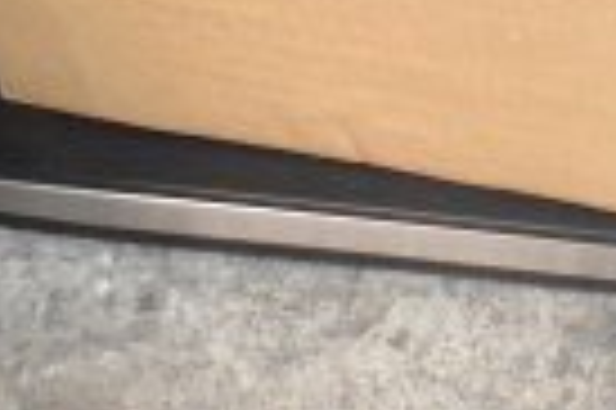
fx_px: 2290
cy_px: -484
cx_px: 504
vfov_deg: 9.4
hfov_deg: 15.2
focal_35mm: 134
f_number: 4.5
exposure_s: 1/80
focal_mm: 20
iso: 6400
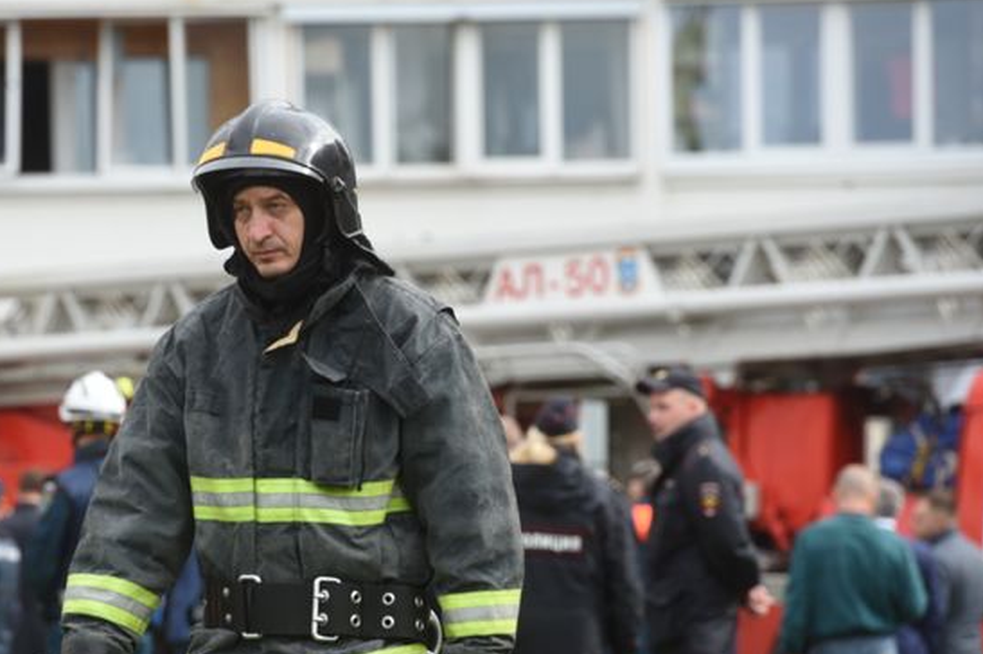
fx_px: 6986
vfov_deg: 5.4
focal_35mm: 256
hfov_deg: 8.0
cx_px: 359
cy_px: 393
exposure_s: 1/1000
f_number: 5.6
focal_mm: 200
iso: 640
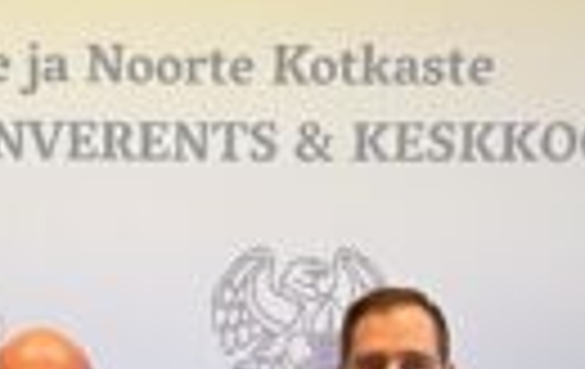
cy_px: 639
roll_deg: -1.0
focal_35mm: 117
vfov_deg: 10.6
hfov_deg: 17.7
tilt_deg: -4.8
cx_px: 171
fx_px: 1870
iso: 100
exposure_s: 1/100
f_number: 1.78
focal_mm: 6.86
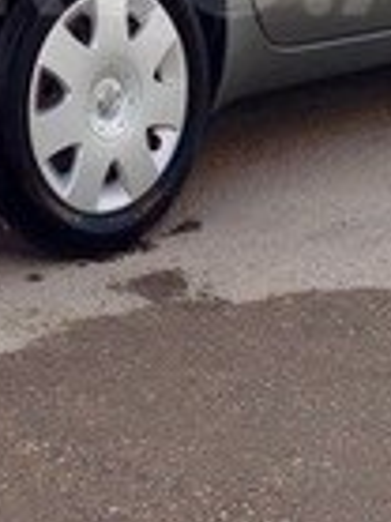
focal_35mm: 118
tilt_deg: -2.2
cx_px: 158
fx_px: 1780
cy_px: -41
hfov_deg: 12.5
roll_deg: +0.3
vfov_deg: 16.2
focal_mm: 4.12
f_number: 2.4
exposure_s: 1/306
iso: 50
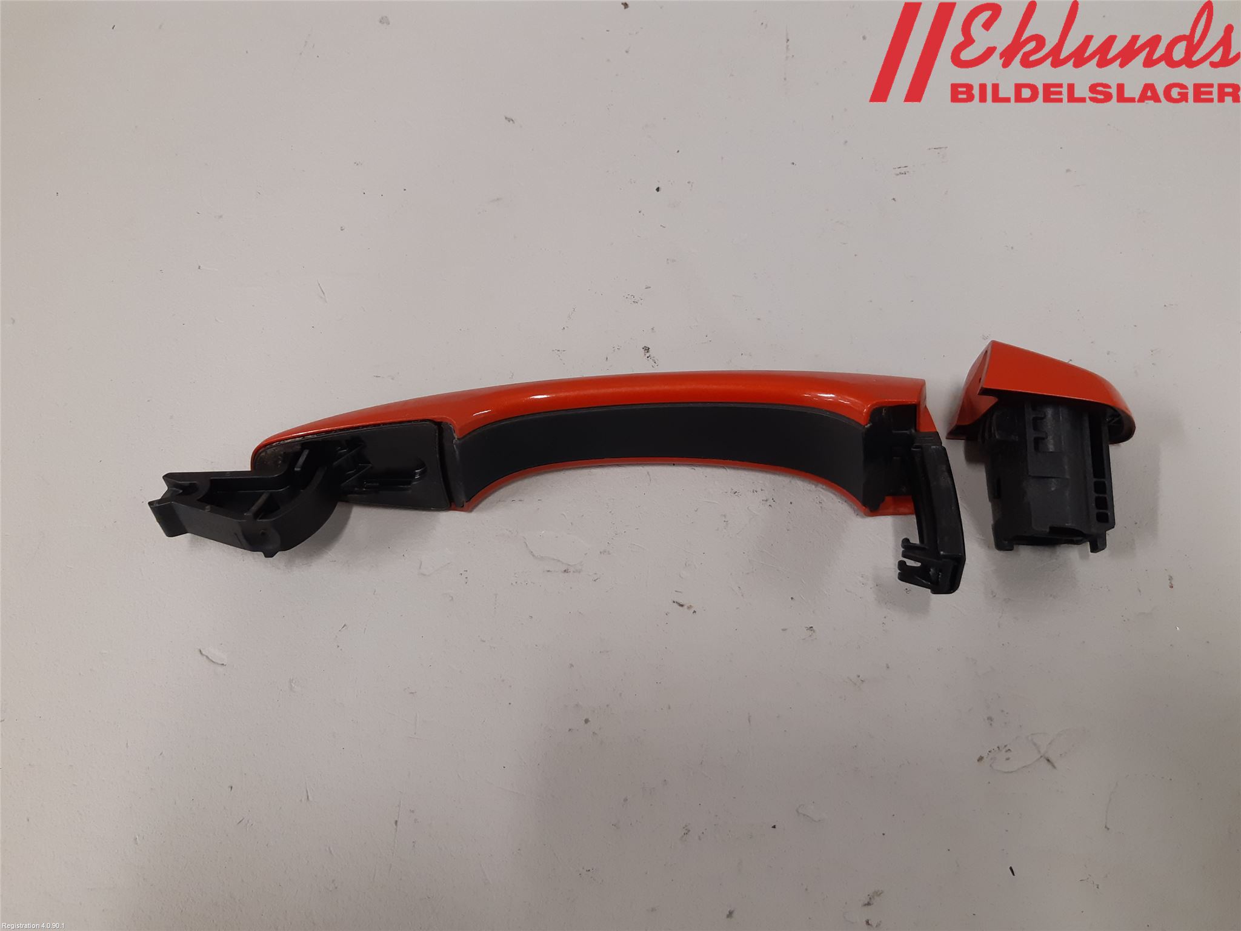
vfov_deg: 53.1
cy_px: 466
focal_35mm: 26
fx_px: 932
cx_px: 620
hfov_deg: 67.3
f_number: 1.7
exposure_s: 1/50
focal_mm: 3.93
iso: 160
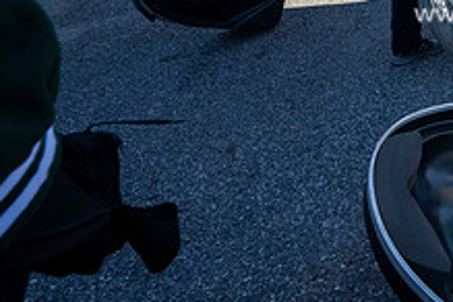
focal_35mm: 37
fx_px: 466
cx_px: 556
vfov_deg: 30.6
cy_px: -59
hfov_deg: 37.6
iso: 1250
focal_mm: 14
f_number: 5
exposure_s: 1/2000
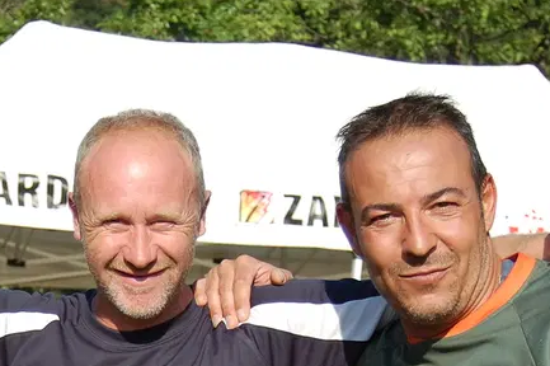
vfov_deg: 10.1
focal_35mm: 133
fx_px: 2030
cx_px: 81
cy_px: 496
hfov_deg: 15.3
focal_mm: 32
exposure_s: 1/1250
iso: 200
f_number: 4.5
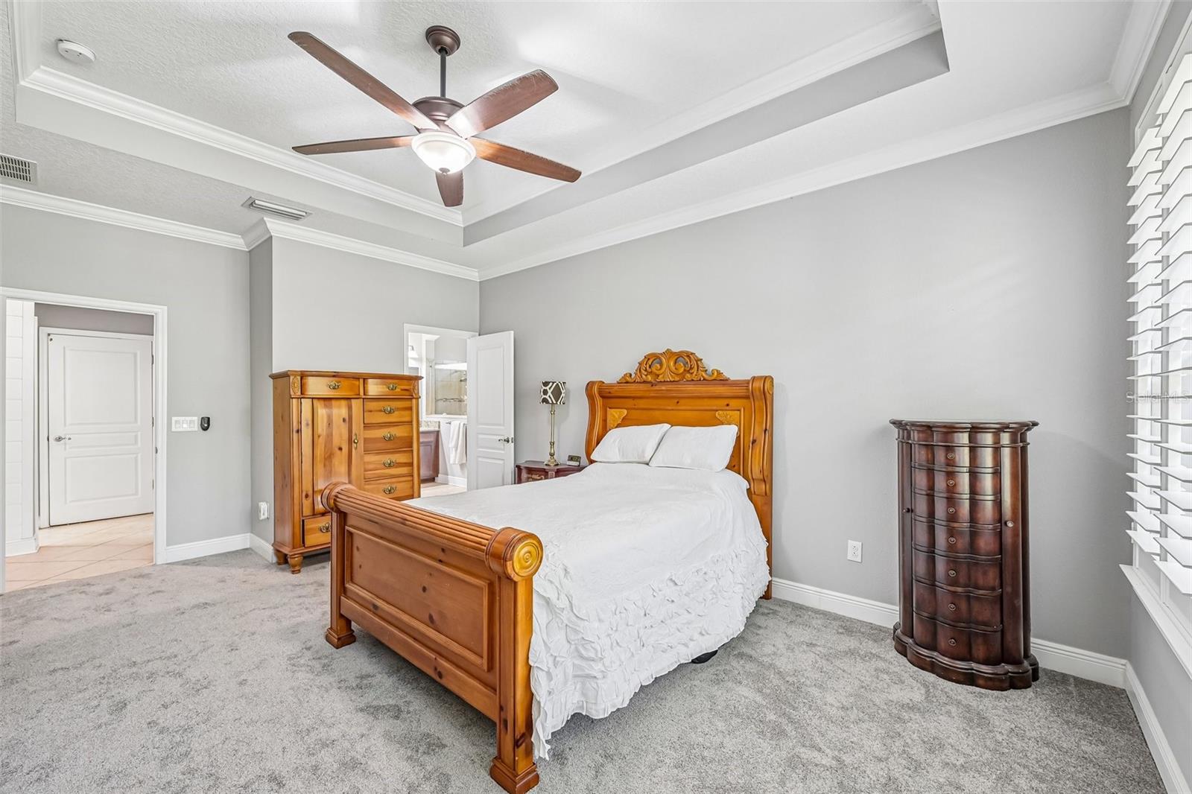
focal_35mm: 14
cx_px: 596
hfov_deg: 104.3
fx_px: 463
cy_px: 397
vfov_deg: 81.2
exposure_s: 1/5
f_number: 8
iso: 400
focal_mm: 14
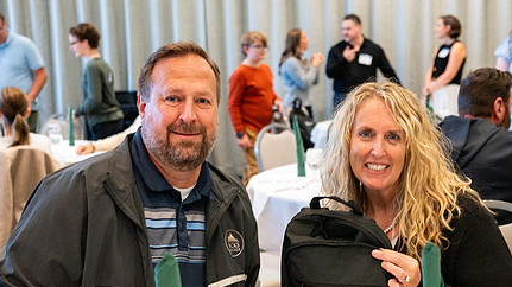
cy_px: 206
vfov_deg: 20.2
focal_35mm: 59
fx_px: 801
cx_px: 325
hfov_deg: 35.2
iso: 640
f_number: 2.8
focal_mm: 33
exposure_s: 1/160
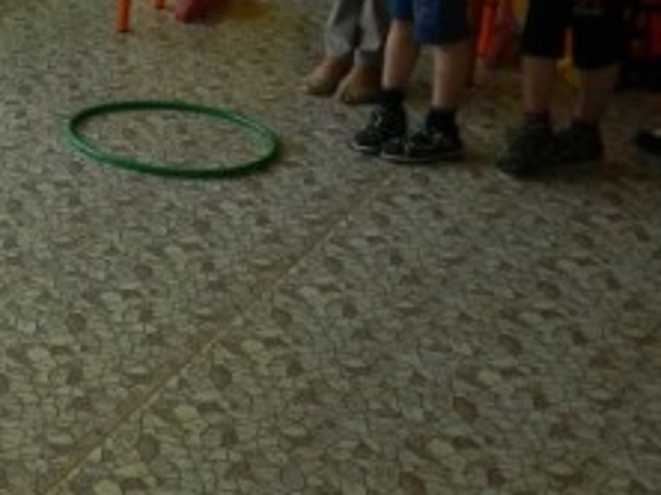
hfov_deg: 21.4
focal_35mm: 83
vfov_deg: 17.5
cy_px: 66
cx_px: -197
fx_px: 1583
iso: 160
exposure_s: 1/100
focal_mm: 4
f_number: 3.4
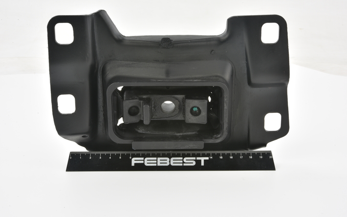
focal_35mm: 62
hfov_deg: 33.0
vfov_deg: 21.0
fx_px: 586
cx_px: 174
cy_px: 104
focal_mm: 60
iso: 64
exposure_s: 1/2
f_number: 29
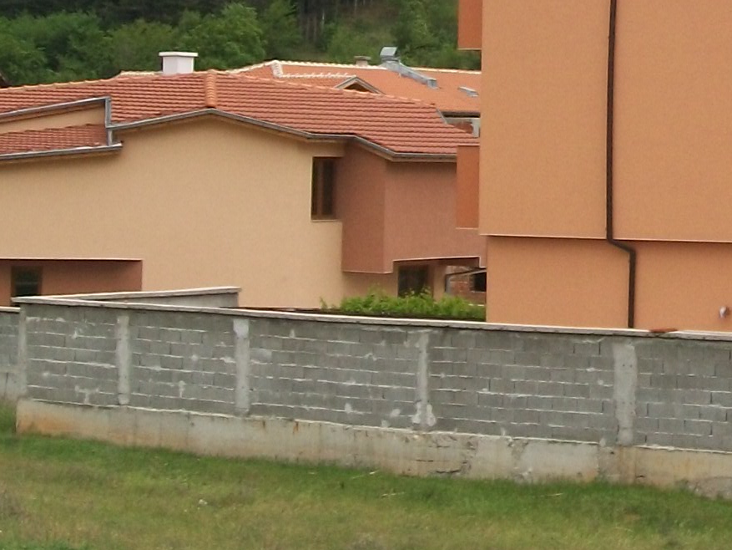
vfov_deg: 10.9
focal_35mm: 133
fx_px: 2813
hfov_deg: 14.6
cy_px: -179
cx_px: 707
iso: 80
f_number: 3
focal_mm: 7.6
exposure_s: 1/400
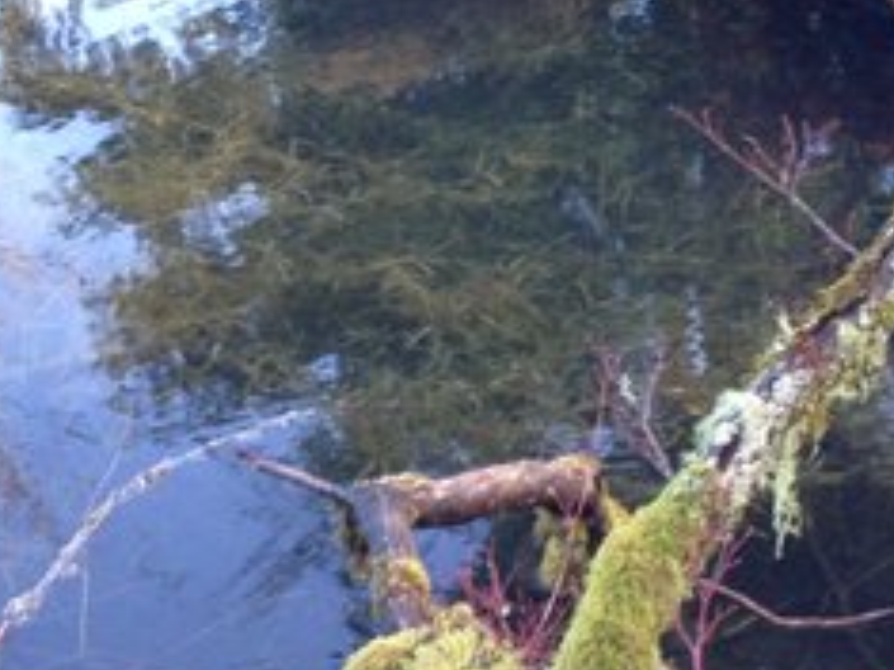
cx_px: 186
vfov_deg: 12.4
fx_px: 3072
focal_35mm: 119
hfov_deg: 16.4
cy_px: 156
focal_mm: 4.28
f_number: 2.4
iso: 64
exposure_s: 1/40
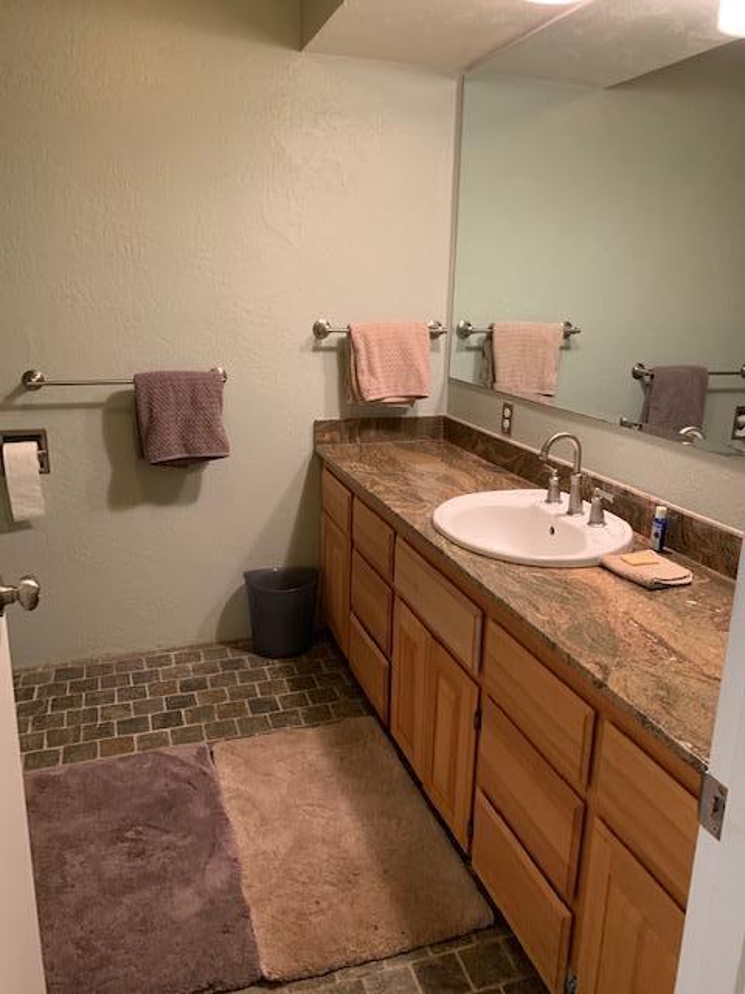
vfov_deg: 67.3
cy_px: 497
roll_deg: -0.4
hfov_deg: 53.1
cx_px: 372
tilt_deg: -14.8
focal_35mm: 26
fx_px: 746
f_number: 1.8
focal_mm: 4.25
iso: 400
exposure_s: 1/40
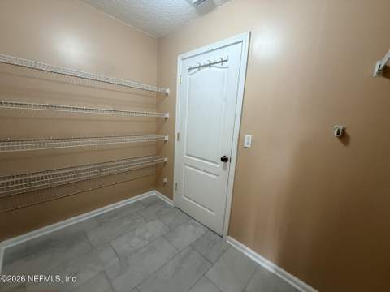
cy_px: 146
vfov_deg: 85.7
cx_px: 195
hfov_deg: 102.1
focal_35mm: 14
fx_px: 158
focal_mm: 2.22
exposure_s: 1/60
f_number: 2.2
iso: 400
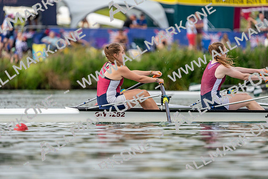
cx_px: 134
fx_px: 3611
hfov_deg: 4.3
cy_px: 90
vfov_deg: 2.8
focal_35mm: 485
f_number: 6.3
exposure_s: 1/1600
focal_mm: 485
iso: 500
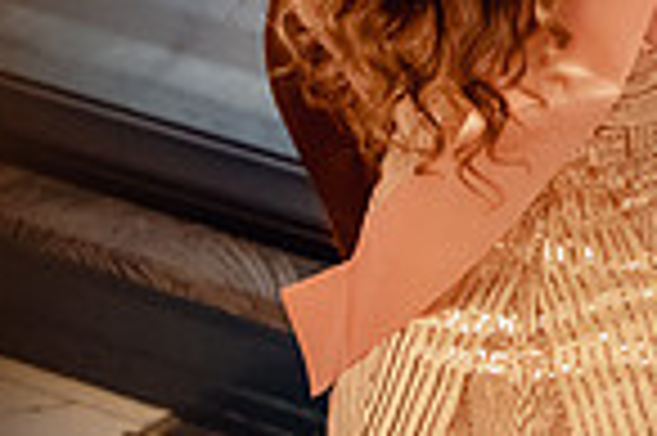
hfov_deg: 6.0
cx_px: 575
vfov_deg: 4.0
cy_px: -218
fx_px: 6216
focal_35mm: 341
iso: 6400
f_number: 2.8
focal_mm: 70
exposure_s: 1/160
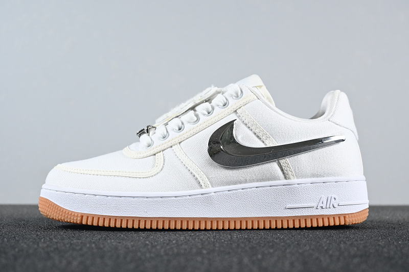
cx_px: 204
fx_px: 716
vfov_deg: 21.6
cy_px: 136
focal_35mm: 63
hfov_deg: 31.9
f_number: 5.6
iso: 1000
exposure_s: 1/125
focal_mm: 42
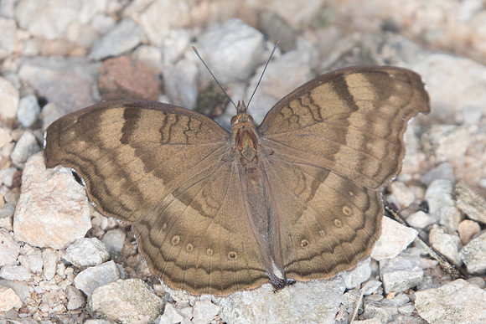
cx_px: 266
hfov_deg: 2.6
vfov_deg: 1.7
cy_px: 155
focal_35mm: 802
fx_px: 10826
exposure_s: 1/320
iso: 800
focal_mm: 400
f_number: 6.3
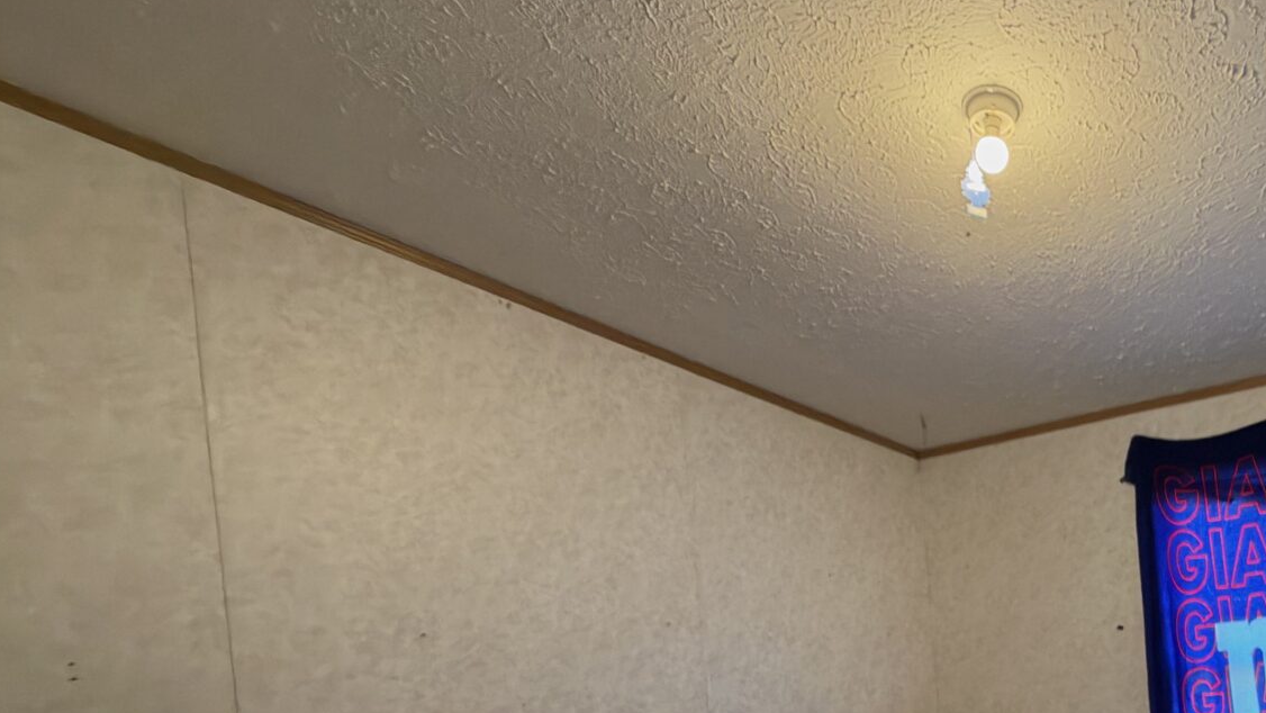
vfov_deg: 40.7
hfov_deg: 63.5
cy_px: 655
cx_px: 1069
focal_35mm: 26
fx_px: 873
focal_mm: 2.22
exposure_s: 1/40
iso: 500
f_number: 2.2
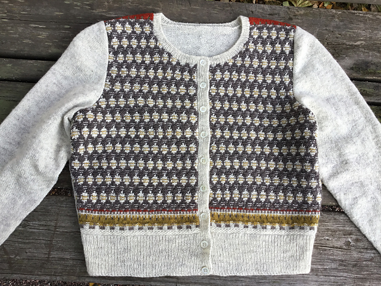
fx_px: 341
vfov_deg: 45.4
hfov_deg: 58.4
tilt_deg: -79.1
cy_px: 143
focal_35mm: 31
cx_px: 190
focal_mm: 3.3
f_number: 2.4
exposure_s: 1/108
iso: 25
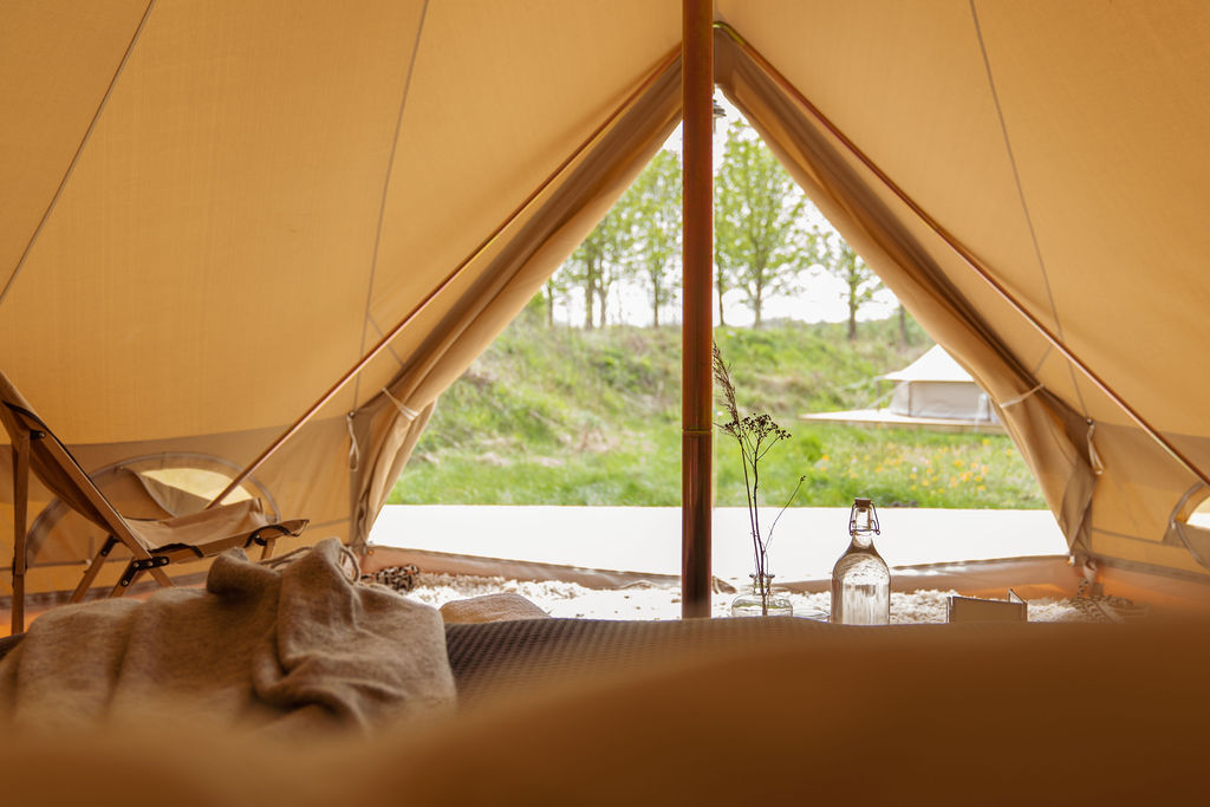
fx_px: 1147
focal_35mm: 34
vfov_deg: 38.8
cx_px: 666
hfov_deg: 55.5
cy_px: 411
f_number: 2.8
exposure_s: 1/160
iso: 100
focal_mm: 29
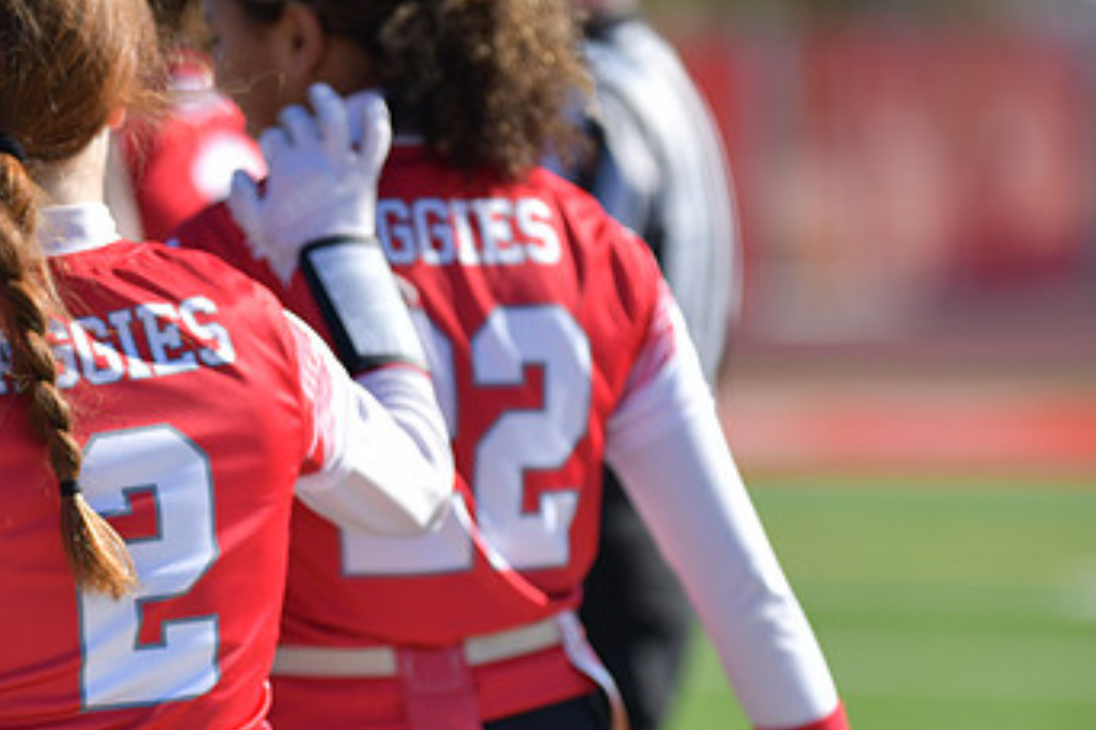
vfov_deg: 4.2
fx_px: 10076
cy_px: 616
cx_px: 256
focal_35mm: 331
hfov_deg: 6.2
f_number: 2.8
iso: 400
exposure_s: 1/8000
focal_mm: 195
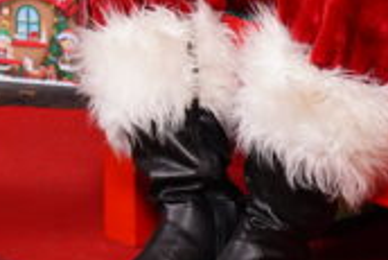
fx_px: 1542
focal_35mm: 143
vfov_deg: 9.3
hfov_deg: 14.3
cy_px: -131
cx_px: 108
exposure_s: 1/160
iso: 200
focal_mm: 32
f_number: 5
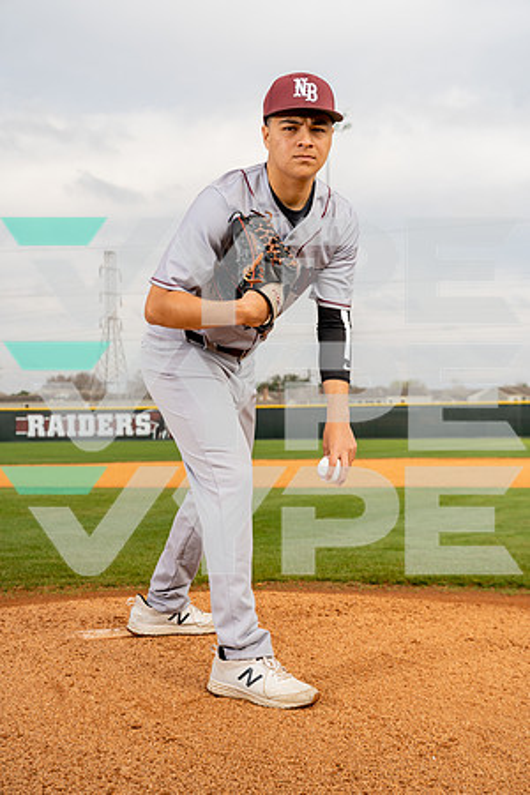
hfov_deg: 23.0
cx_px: 265
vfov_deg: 33.9
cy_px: 398
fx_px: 1303
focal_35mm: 59
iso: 100
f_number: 5.6
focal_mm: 59
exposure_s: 1/250
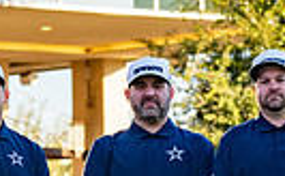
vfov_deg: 3.8
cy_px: 230
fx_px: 2631
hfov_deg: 6.2
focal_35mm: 340
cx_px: 55
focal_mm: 70
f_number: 4
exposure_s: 1/320
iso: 160
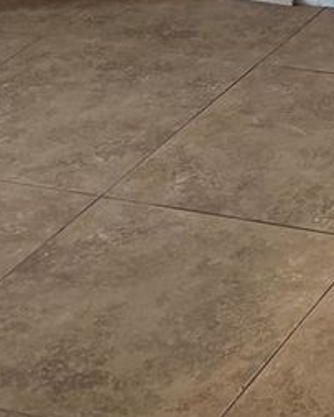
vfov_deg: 13.1
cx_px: 701
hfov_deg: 11.0
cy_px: -441
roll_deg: -1.8
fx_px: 1558
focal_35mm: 126
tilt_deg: -10.7
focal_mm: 6.76
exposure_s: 1/60
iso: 250
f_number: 1.78
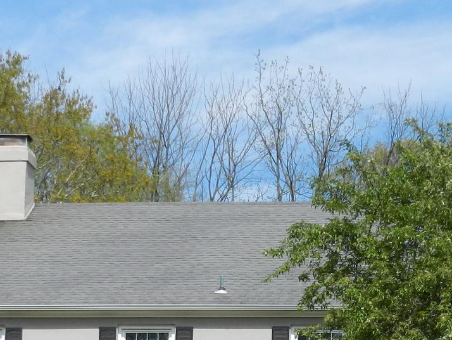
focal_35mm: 152
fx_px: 1985
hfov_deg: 13.0
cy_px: 422
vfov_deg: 9.6
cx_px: 270
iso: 160
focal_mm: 9.4
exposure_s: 1/1000
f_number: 4.4
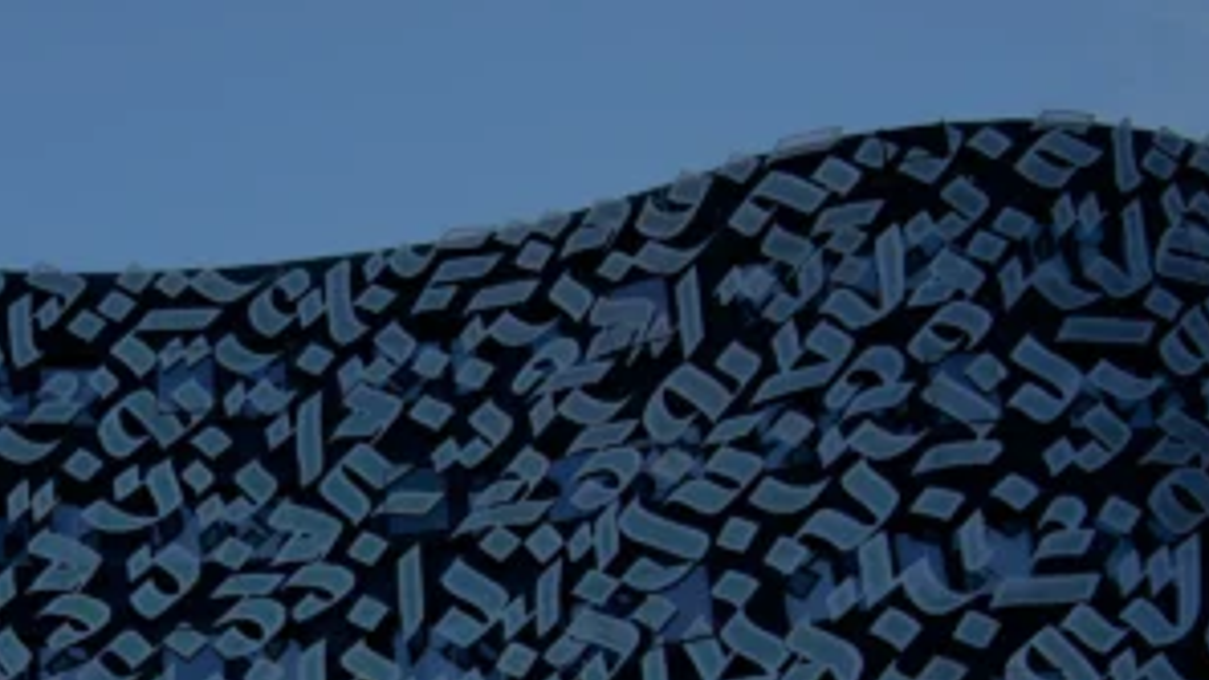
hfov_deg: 27.4
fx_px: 2372
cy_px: 680
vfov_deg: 16.0
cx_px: 77
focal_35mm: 74
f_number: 8
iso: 100
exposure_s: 1/800
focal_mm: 35
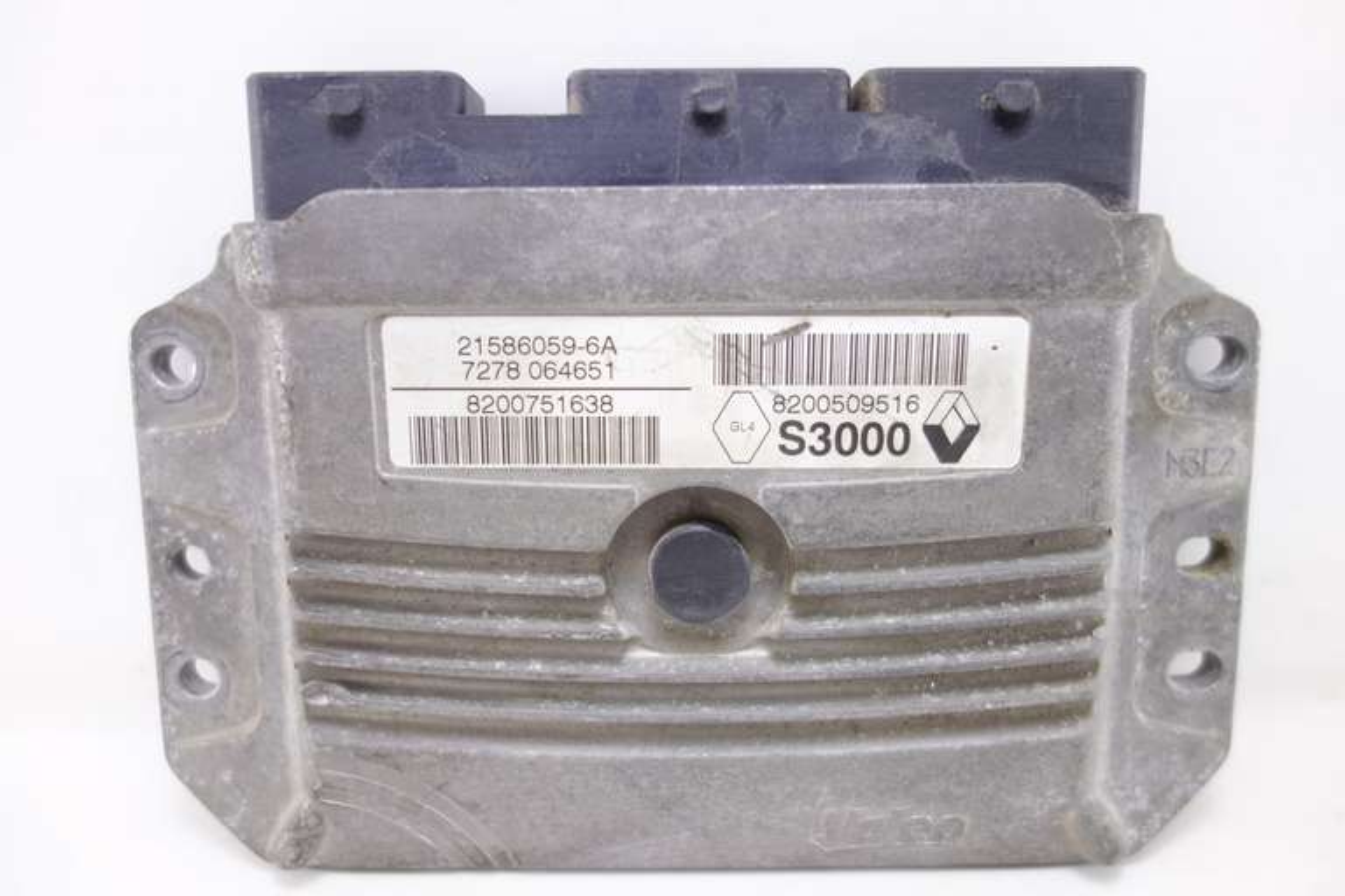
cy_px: 448
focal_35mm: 28
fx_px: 1046
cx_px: 672
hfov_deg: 65.5
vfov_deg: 46.4
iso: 125
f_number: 1.8
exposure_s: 1/80
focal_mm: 10.4
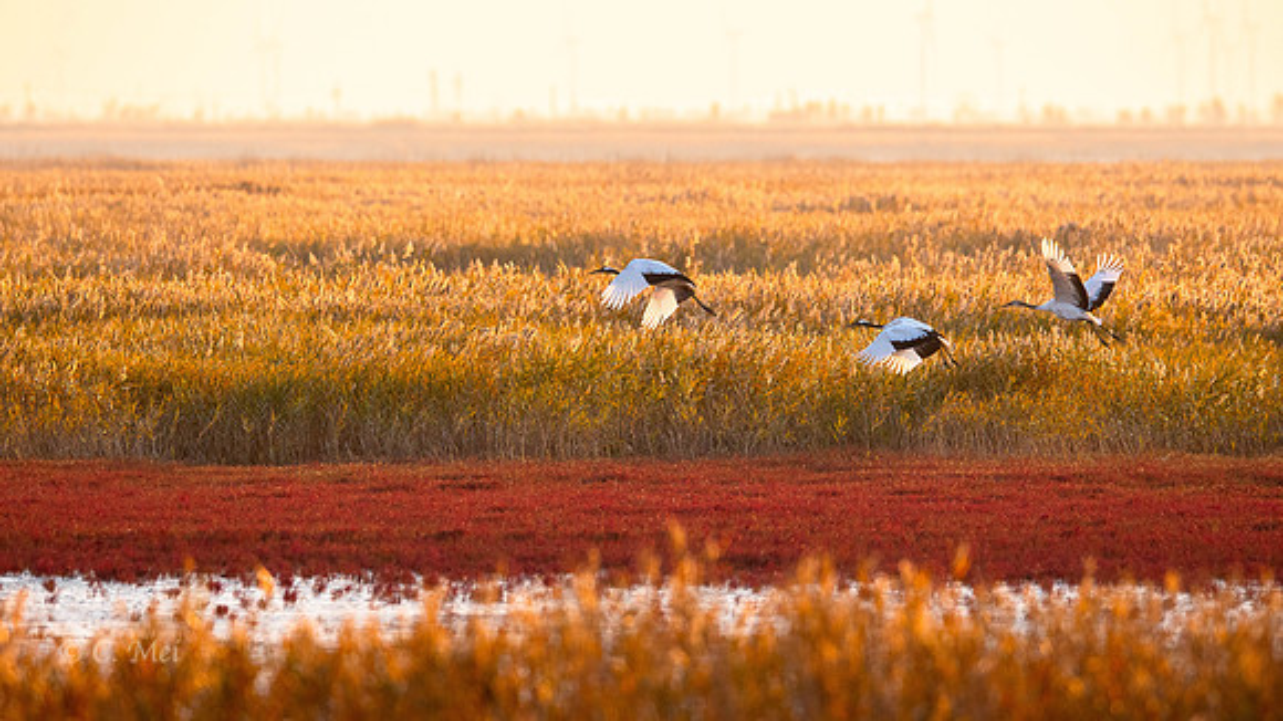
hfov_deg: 2.2
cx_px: 640
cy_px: 312
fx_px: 32698
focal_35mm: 961
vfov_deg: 1.3
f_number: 5
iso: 500
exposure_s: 1/1000
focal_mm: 600
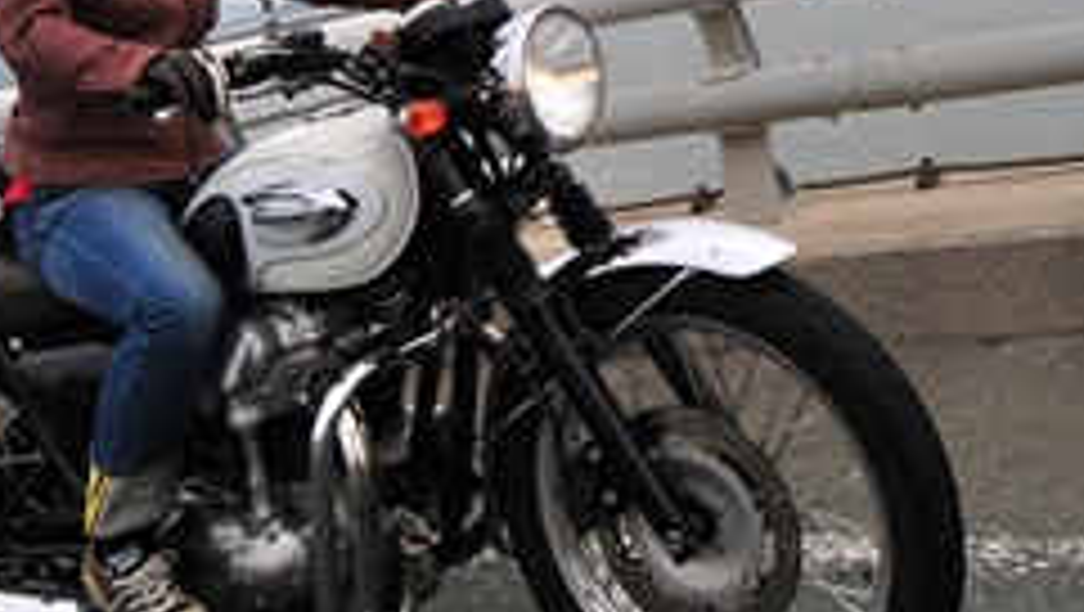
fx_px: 1438
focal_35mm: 50
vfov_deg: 22.5
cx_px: 688
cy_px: -79
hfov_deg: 41.0
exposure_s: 1/1250
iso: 400
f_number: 9
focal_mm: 12
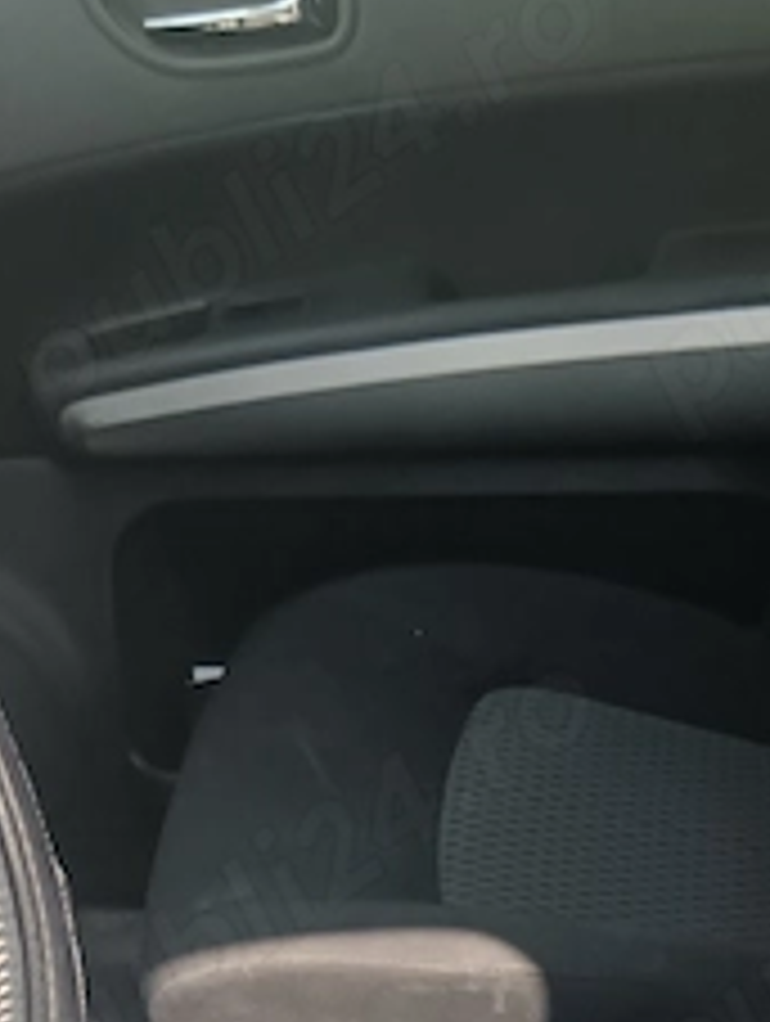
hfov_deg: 15.5
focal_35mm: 95
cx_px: 617
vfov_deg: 17.5
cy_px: 1720
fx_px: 2810
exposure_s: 1/900
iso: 854
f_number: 1.9
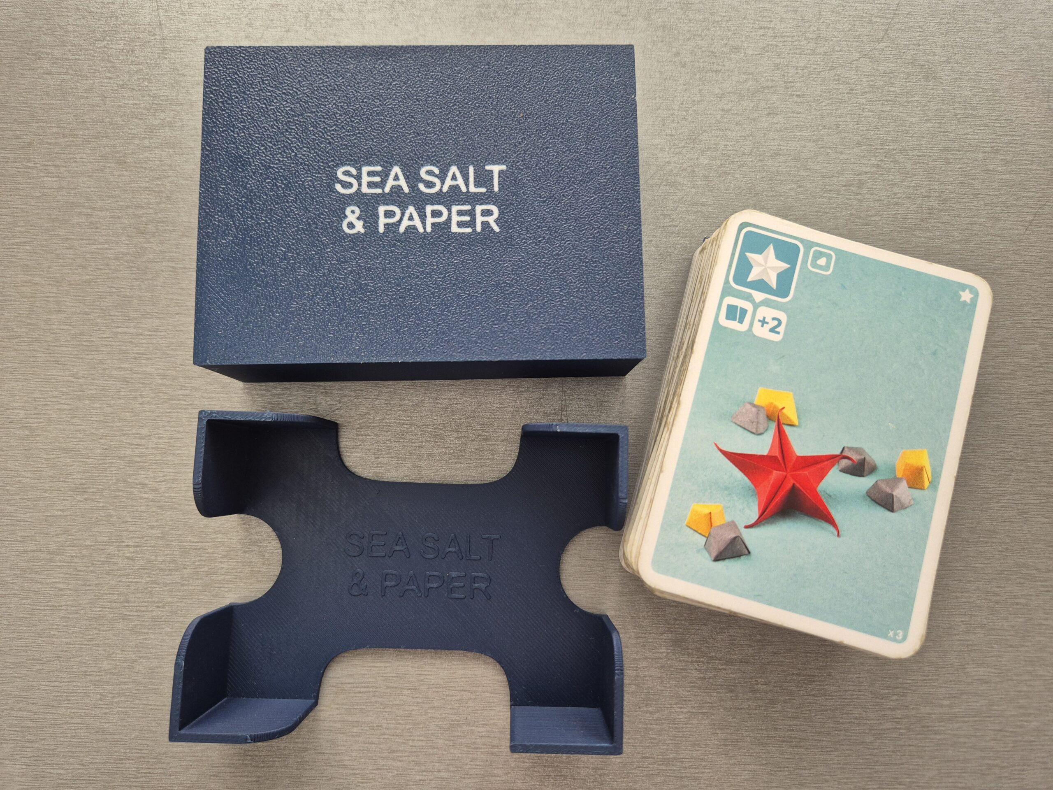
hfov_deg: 73.9
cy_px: 395
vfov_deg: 58.9
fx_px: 700
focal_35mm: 23
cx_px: 526
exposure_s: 1/48
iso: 250
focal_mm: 5.4
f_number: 1.8
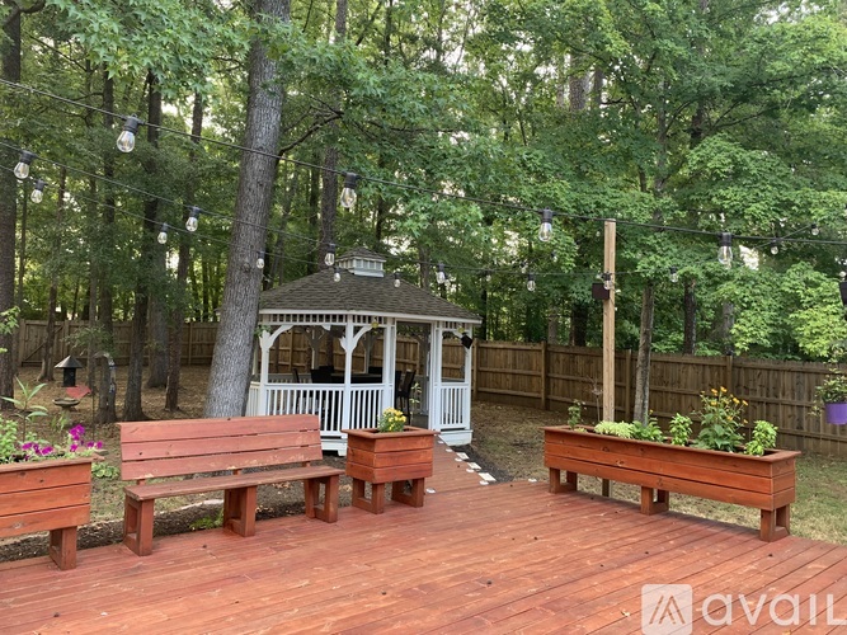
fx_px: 636
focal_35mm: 26
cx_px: 424
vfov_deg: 53.0
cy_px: 318
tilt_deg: +3.2
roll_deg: -1.5
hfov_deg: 67.3
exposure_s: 1/69
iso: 100
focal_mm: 4.25
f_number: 1.8
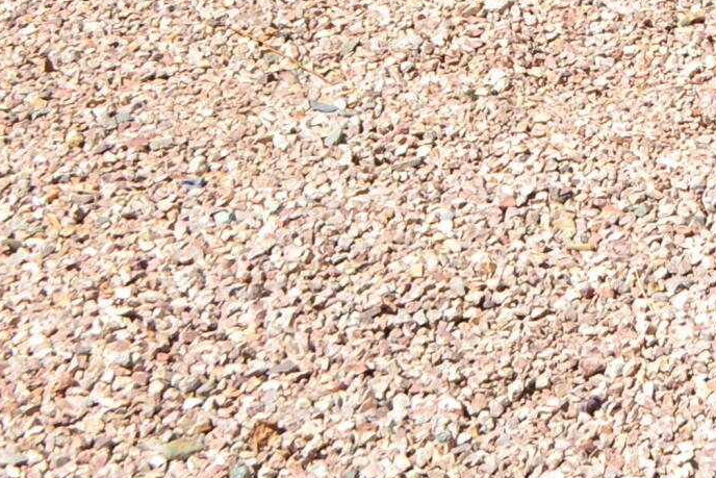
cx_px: 1450
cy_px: -436
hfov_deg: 11.7
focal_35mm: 157
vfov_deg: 8.4
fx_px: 3123
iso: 400
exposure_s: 1/400
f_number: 11
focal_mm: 24
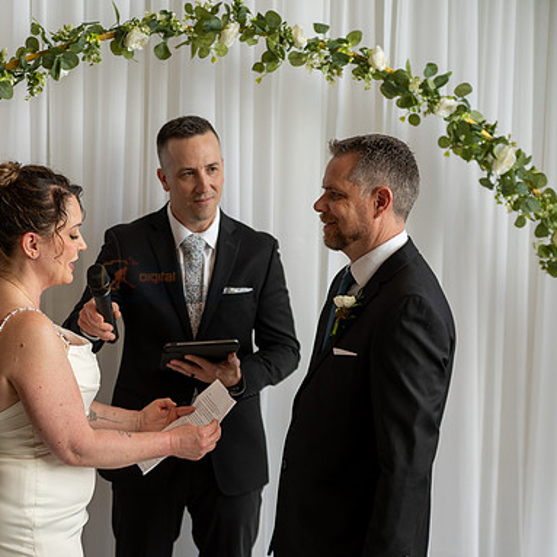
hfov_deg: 19.2
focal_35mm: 90
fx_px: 1638
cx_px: 164
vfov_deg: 19.3
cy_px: 280
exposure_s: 1/160
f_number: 3.2
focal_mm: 70
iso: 125
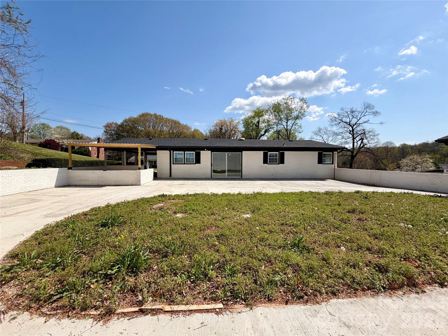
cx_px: 224
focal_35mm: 14
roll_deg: +0.2
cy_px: 168
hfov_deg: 102.1
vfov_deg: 85.7
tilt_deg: -2.5
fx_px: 181
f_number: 2.2
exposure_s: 1/1235
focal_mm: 2.22
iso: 20
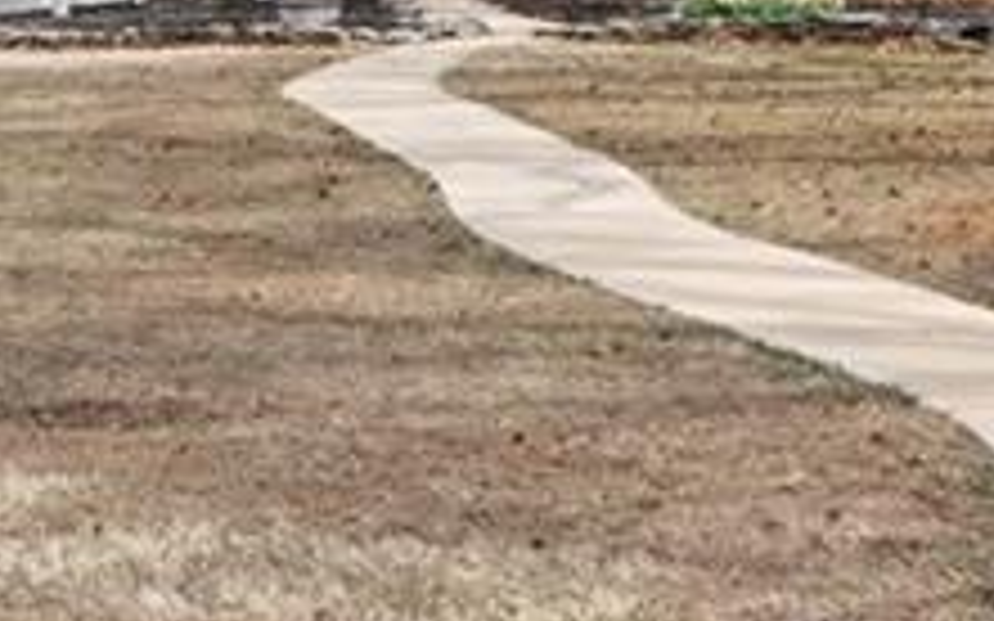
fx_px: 3742
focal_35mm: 138
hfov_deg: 14.9
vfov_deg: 9.4
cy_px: -135
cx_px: 67
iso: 250
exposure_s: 1/160
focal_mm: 19.5
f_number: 9
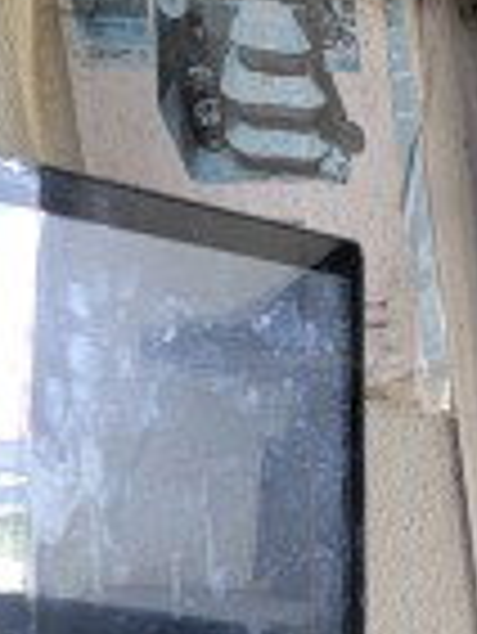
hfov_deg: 10.3
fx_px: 2532
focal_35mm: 138
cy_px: 1180
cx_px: 796
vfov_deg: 12.8
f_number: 1.8
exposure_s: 1/40
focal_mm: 6.7
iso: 160
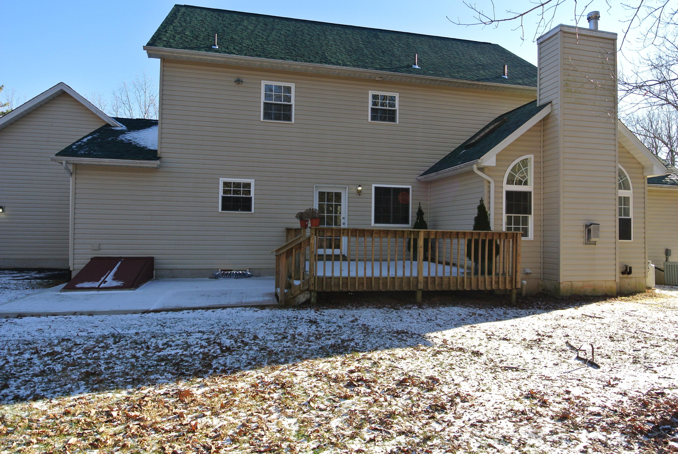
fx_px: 415
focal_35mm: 22
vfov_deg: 57.4
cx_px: 339
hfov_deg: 78.5
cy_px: 227
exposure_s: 1/250
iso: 100
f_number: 4.5
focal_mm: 8.5
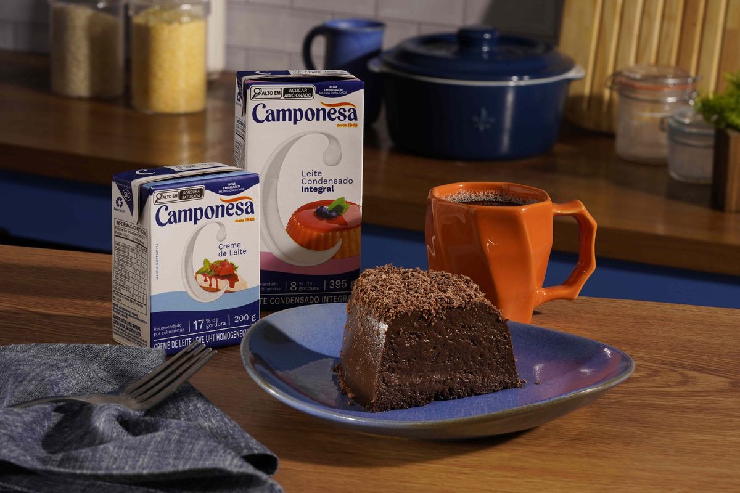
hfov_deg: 22.6
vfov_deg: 15.2
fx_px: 1850
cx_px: 370
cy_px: 246
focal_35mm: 90
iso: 400
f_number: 16
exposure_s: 1/15
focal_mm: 90
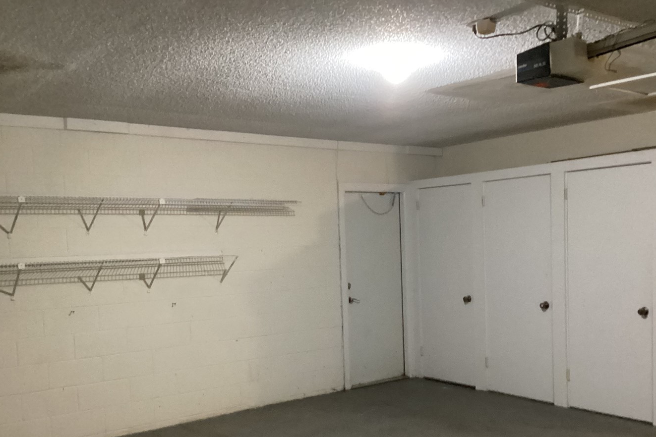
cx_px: 360
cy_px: 290
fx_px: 711
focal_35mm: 39
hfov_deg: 49.5
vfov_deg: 33.9
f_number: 2.4
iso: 640
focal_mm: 3.3
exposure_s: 1/30
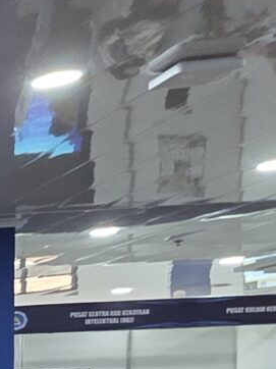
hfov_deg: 9.6
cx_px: -669
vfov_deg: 19.3
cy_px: 511
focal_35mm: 92
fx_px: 979
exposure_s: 1/40
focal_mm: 2.2
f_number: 1.9
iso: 80
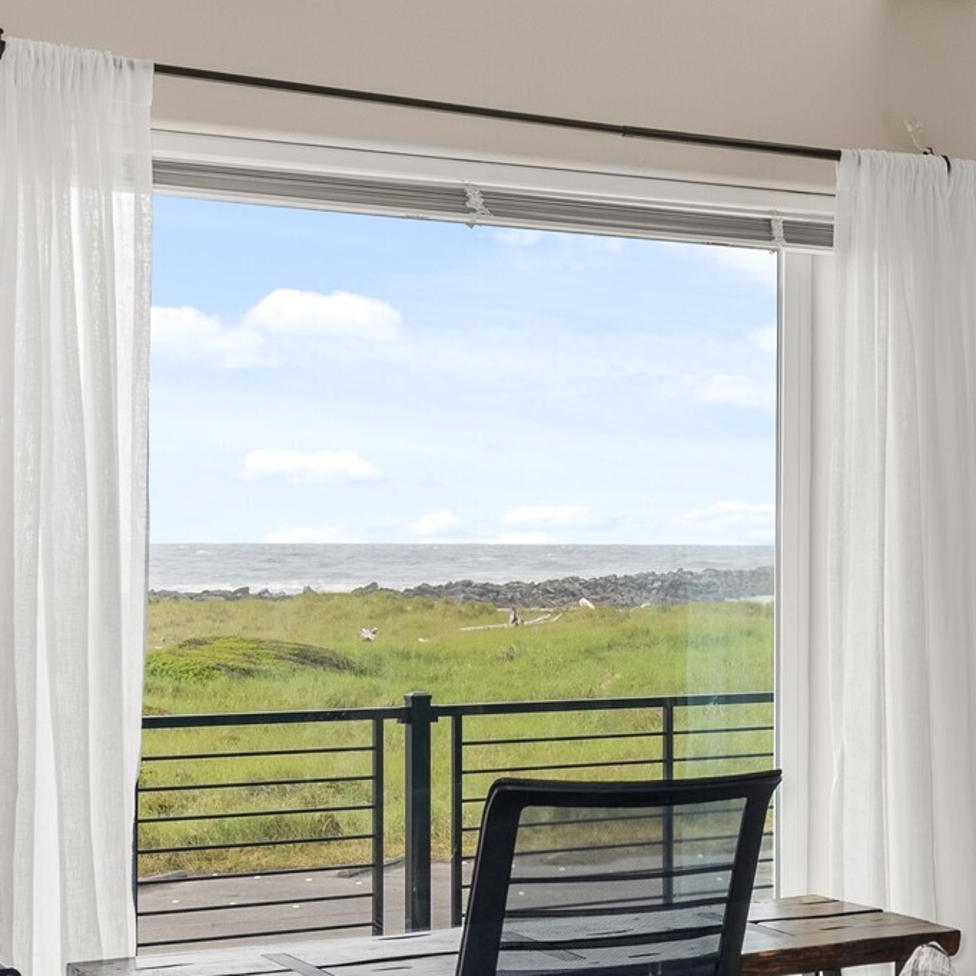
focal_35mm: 74
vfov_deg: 23.3
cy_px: 552
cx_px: 1055
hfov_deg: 22.2
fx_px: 2361
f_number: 9
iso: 500
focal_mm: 35
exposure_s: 1/30
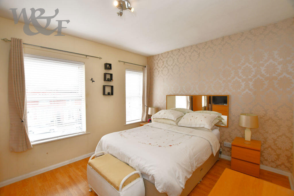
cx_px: 147
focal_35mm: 15
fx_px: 123
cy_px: 98
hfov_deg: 100.4
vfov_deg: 77.3
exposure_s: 1/100
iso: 200
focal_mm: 10
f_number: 5
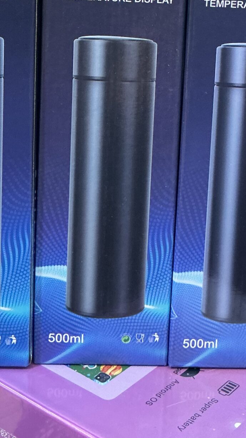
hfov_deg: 18.1
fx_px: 765
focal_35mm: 66
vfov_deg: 30.1
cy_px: 22
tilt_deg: -9.0
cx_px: 194
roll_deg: -1.1
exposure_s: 1/33
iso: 250
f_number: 1.8
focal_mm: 3
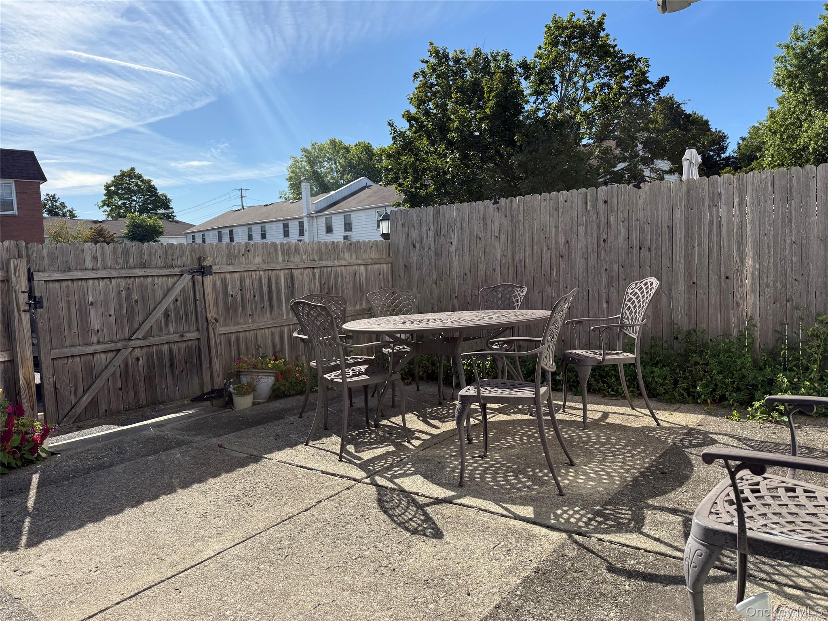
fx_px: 574
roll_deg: +2.1
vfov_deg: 56.8
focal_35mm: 24
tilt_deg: -5.5
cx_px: 414
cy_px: 310
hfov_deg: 71.6
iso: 100
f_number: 1.78
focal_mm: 6.76
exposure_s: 1/4405
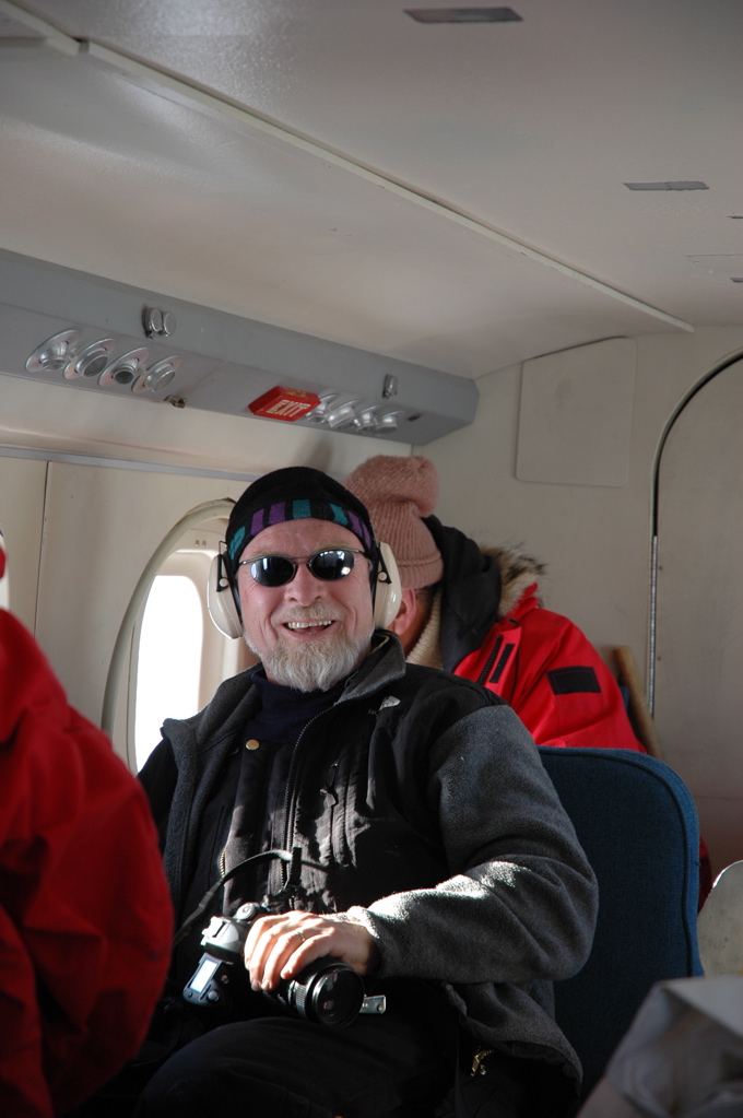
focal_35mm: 105
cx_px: 372
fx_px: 3257
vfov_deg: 19.5
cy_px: 559
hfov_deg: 13.0
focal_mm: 70
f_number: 4.5
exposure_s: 1/80
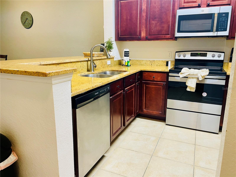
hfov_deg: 67.3
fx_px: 177
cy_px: 88
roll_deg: -0.1
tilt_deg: -12.5
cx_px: 118
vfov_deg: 53.1
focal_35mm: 26
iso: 160
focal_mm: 4.2
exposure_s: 1/60
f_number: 1.6
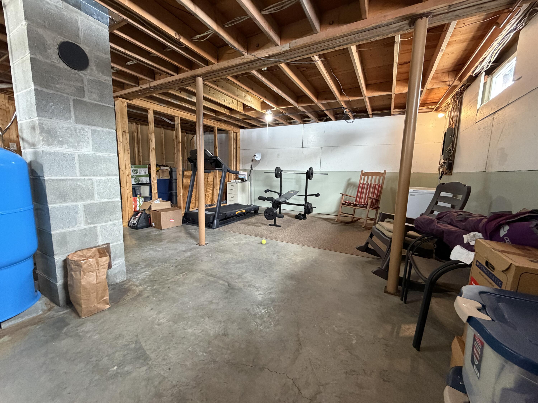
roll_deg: -1.0
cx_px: 269
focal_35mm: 14
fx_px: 218
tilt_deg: -8.7
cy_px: 202
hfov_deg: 102.1
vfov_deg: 85.7
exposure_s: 1/60
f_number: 2.2
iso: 500
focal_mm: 2.22
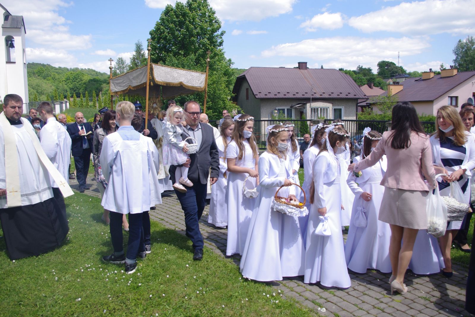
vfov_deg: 43.6
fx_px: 396
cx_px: 238
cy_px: 158
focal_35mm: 30
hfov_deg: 61.9
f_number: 4.5
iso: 400
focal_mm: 20
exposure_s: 1/1000
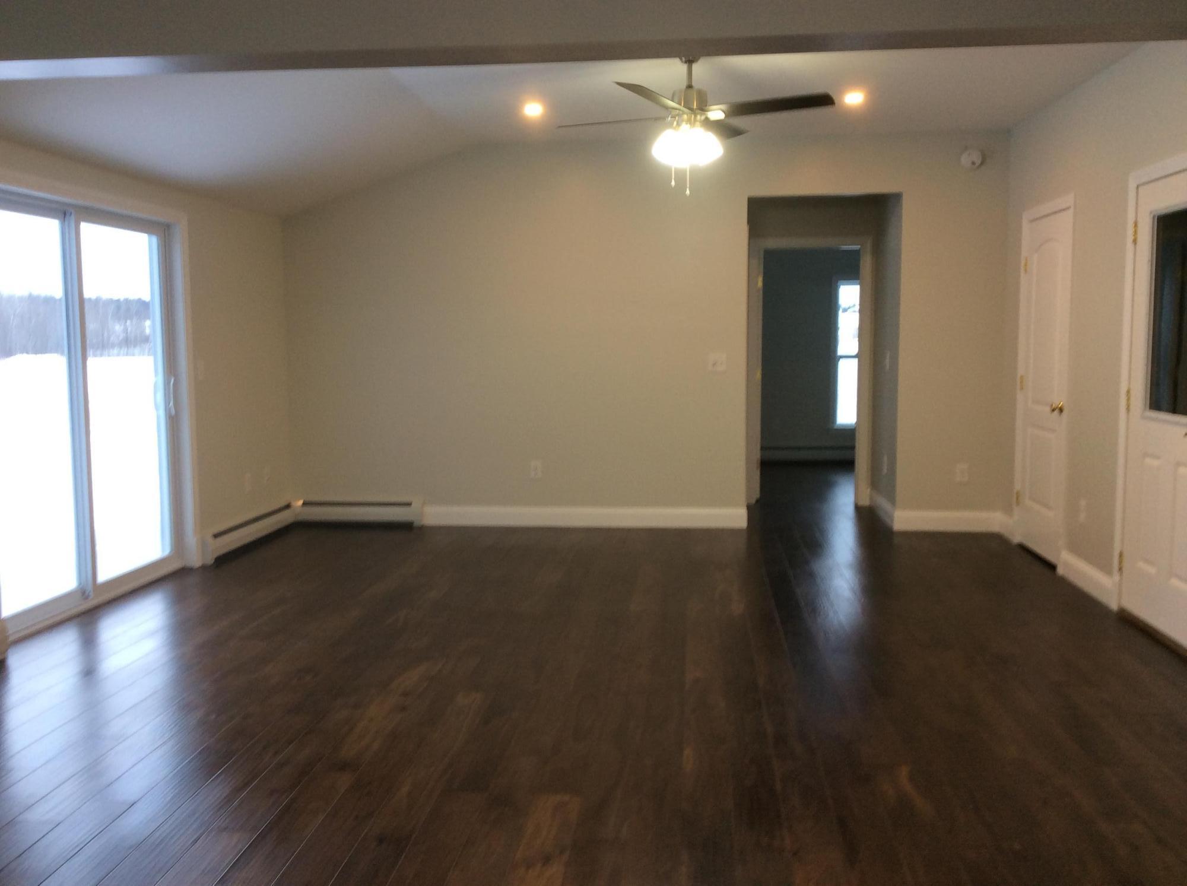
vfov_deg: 44.0
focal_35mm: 32
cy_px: 443
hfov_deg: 56.9
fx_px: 1095
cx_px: 594
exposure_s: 1/24
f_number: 2.4
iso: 32
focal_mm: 3.3
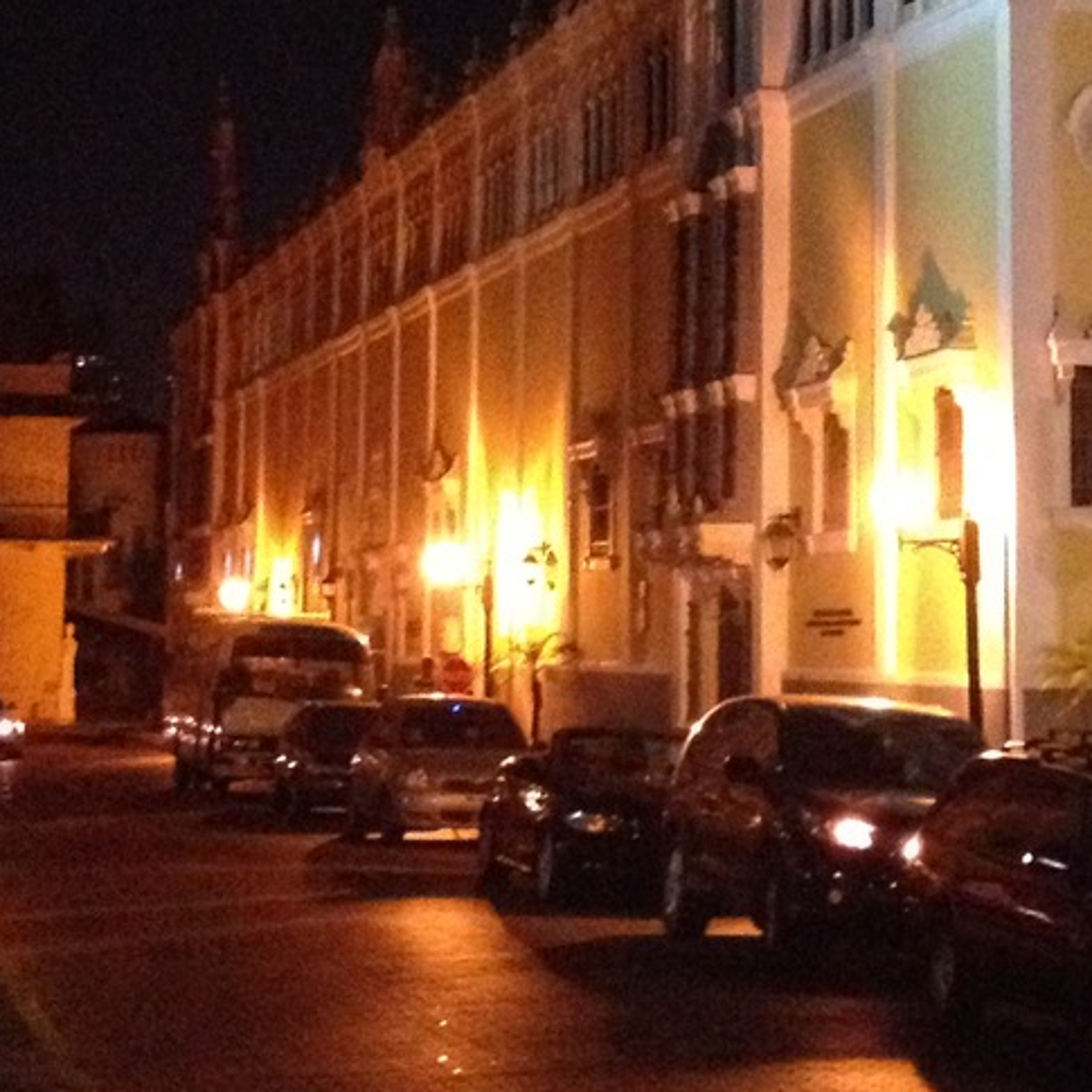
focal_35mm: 102
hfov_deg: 16.9
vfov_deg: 16.9
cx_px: 939
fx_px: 3640
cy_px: 209
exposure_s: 1/15
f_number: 2.4
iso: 640
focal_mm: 4.28
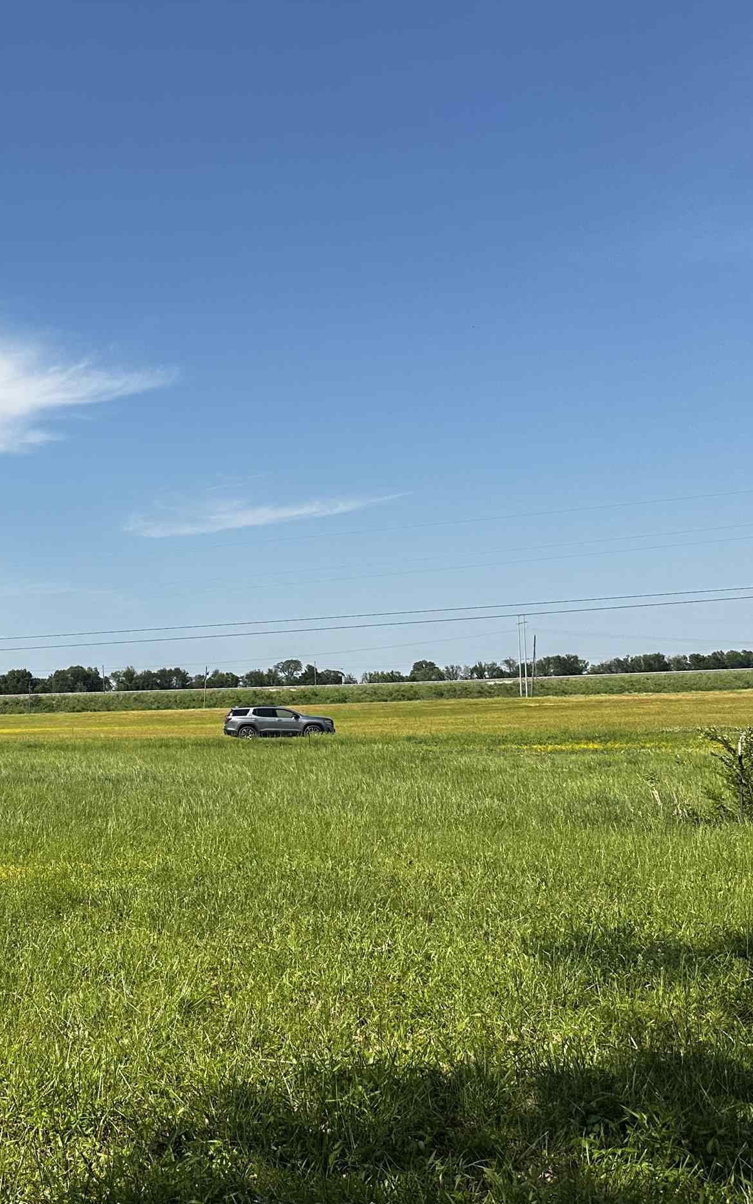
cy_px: 692
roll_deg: +1.5
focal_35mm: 42
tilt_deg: +1.9
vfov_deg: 47.0
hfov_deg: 26.2
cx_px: -219
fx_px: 1379
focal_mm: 6.86
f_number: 1.78
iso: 80
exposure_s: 1/5263
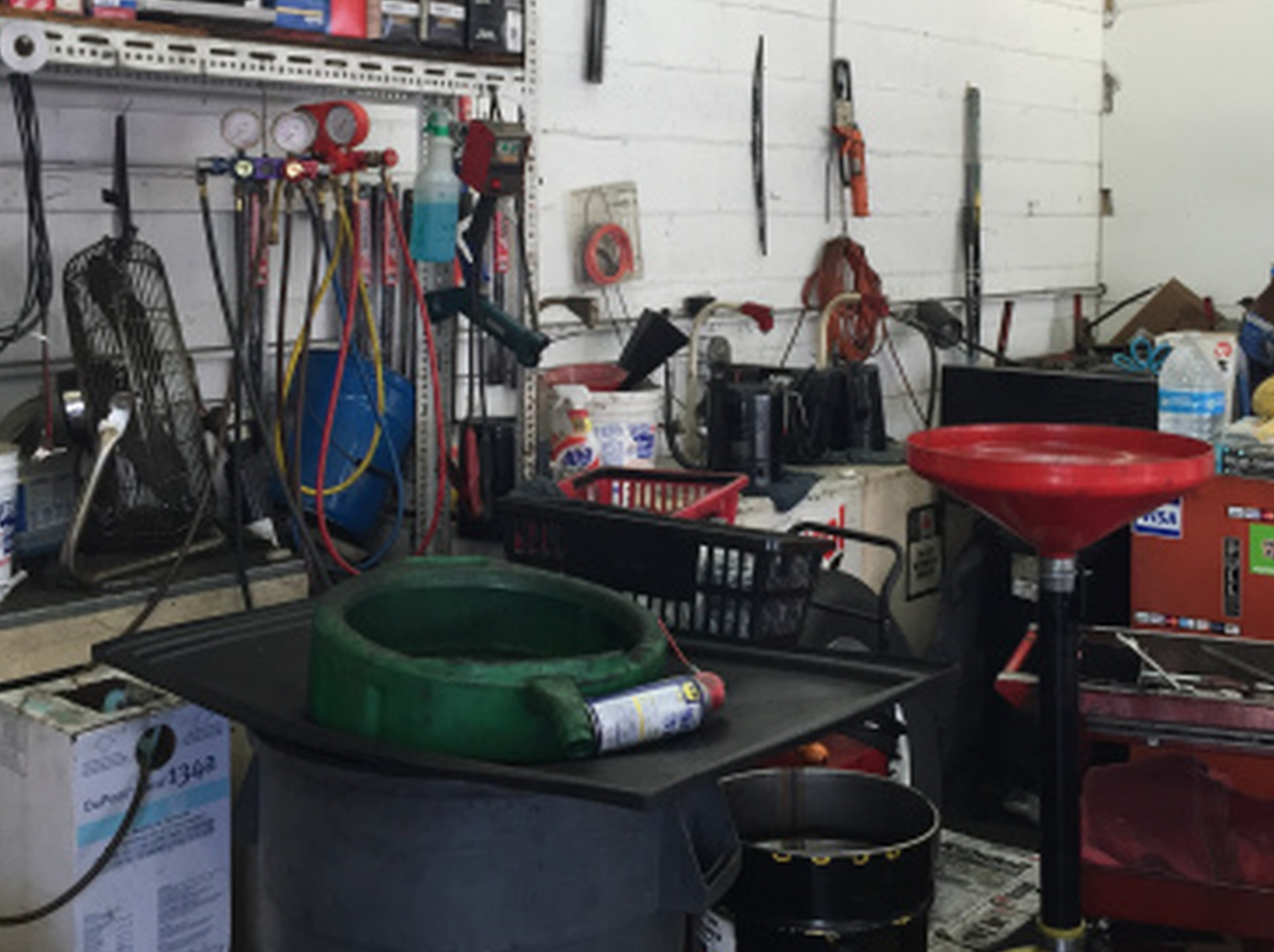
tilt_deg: -1.8
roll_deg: -1.1
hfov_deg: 43.9
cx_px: 674
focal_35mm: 43
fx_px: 1580
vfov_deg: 33.1
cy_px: 284
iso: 32
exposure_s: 1/40
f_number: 2.2
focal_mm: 4.15
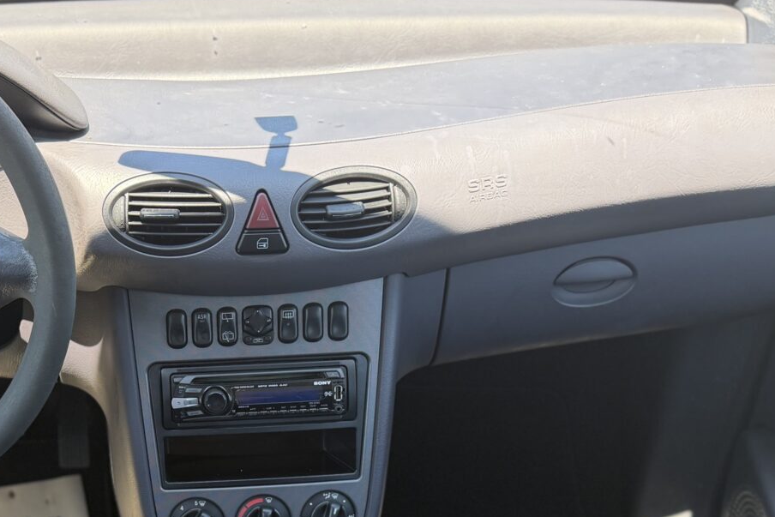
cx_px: 209
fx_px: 1141
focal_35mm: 53
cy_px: 556
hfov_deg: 36.8
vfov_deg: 24.0
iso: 125
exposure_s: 1/201
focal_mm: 6.76
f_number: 1.78
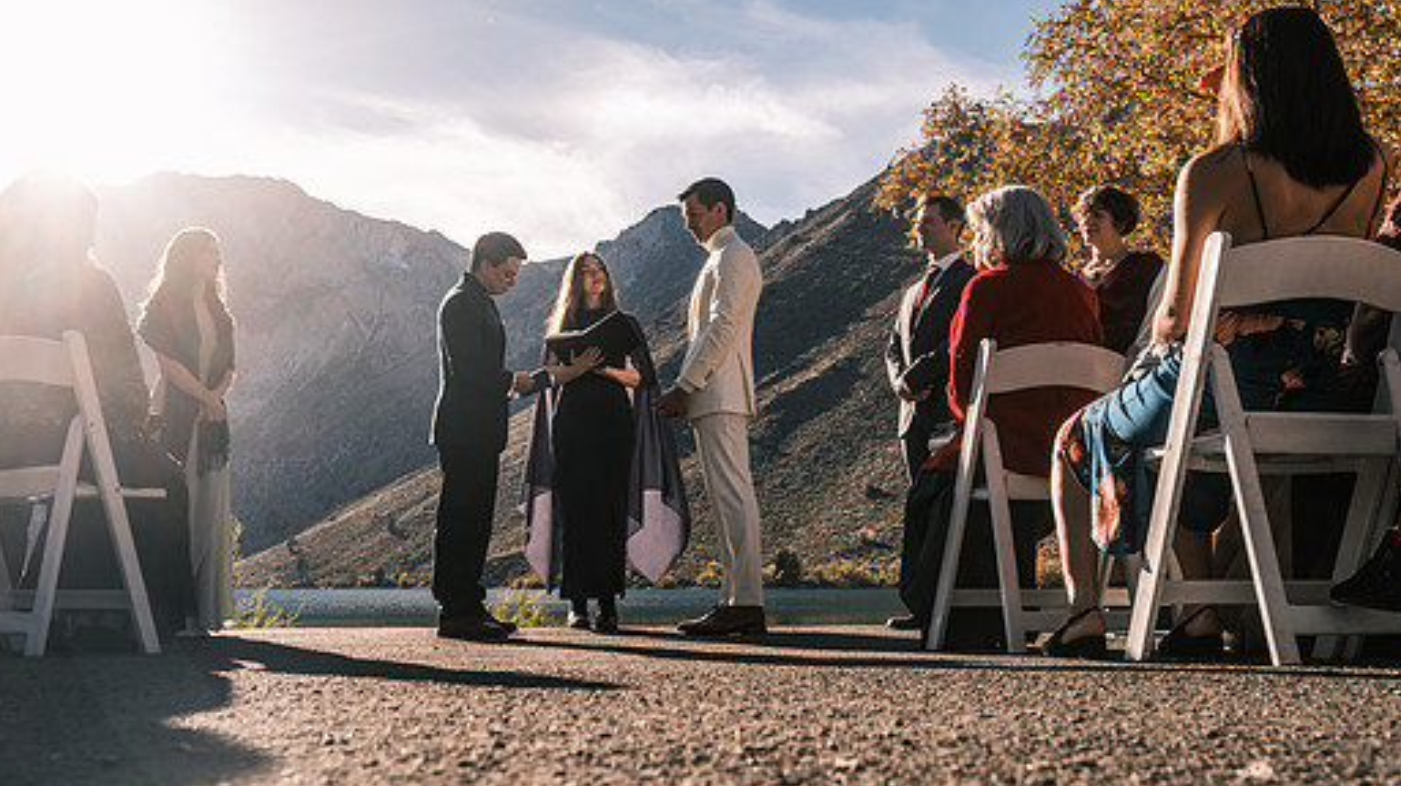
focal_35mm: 32
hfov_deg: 60.8
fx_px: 1188
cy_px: 375
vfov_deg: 36.6
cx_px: 612
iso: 160
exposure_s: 1/500
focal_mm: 18
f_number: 6.4
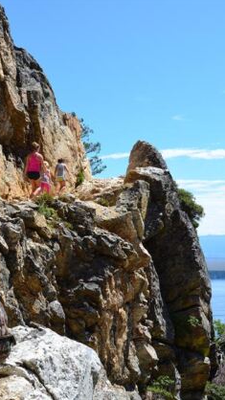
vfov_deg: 42.9
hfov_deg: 24.7
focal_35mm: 48
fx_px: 509
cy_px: 200
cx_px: 62
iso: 200
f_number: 10
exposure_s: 1/320
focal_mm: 20
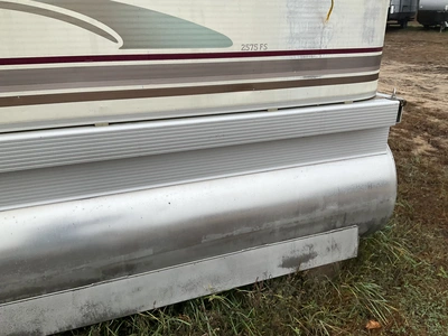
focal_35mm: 29
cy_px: 168
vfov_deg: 48.2
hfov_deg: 61.7
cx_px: 224
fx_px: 375
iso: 20
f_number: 1.8
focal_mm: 3
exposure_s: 1/138
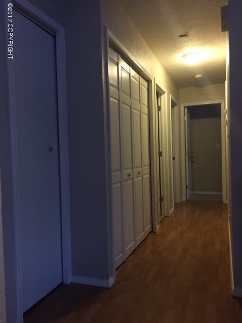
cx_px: 121
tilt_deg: -0.8
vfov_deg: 61.7
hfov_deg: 48.2
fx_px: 270
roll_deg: +1.2
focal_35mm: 29
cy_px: 162
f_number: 2.2
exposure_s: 1/17
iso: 250
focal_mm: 4.15
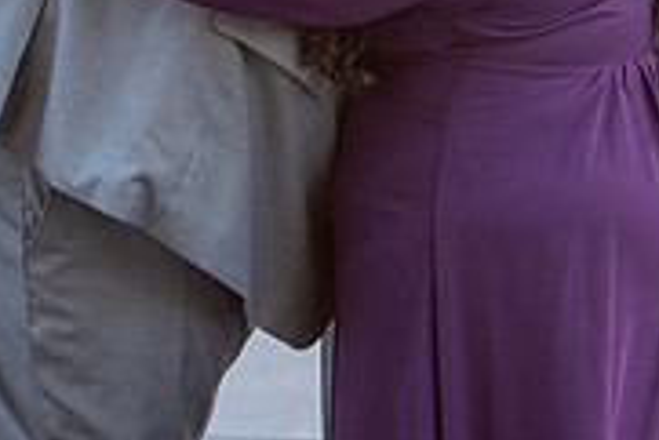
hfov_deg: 9.2
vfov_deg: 6.1
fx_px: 4104
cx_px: 517
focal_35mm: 224
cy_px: -191
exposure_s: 1/320
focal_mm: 70
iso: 800
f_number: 4
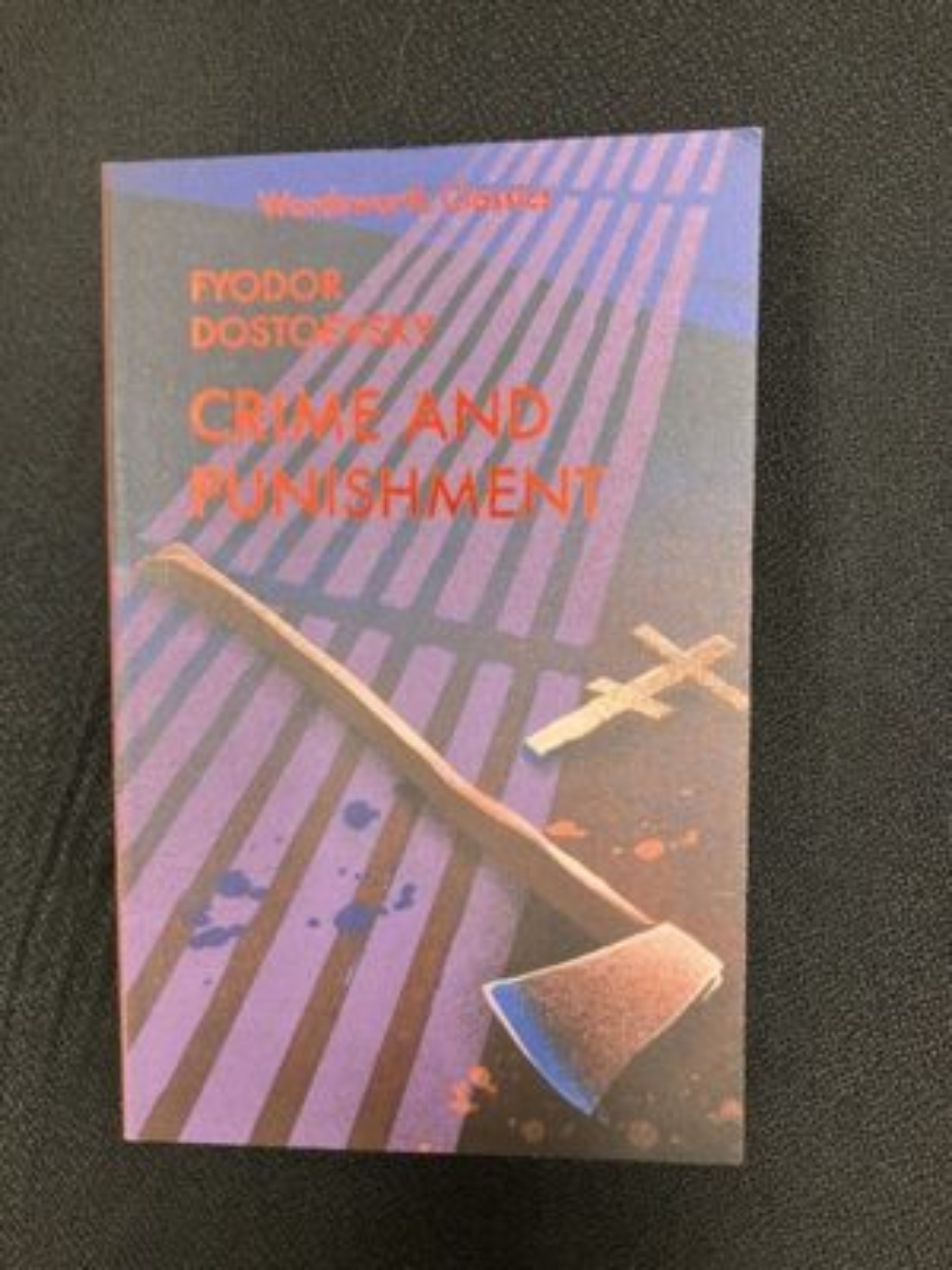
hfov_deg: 49.7
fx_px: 1027
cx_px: 476
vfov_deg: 63.4
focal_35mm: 28
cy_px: 635
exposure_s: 1/60
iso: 250
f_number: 1.8
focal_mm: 3.99
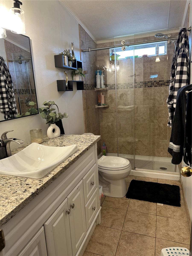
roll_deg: +3.2
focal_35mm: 24
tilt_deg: -11.3
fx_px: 177
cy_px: 128
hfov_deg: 56.8
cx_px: 96
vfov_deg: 71.6
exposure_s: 1/60
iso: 160
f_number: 1.78
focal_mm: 6.86
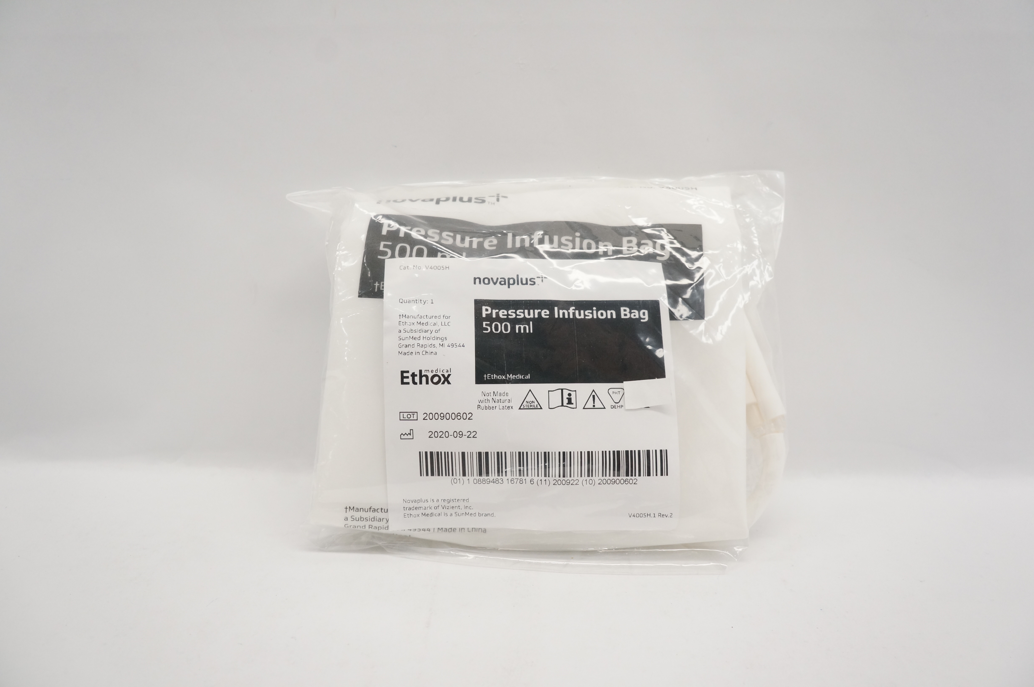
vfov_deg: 47.8
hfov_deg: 67.4
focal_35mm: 27
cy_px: 344
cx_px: 517
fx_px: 775
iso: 800
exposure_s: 1/200
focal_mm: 18
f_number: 6.3
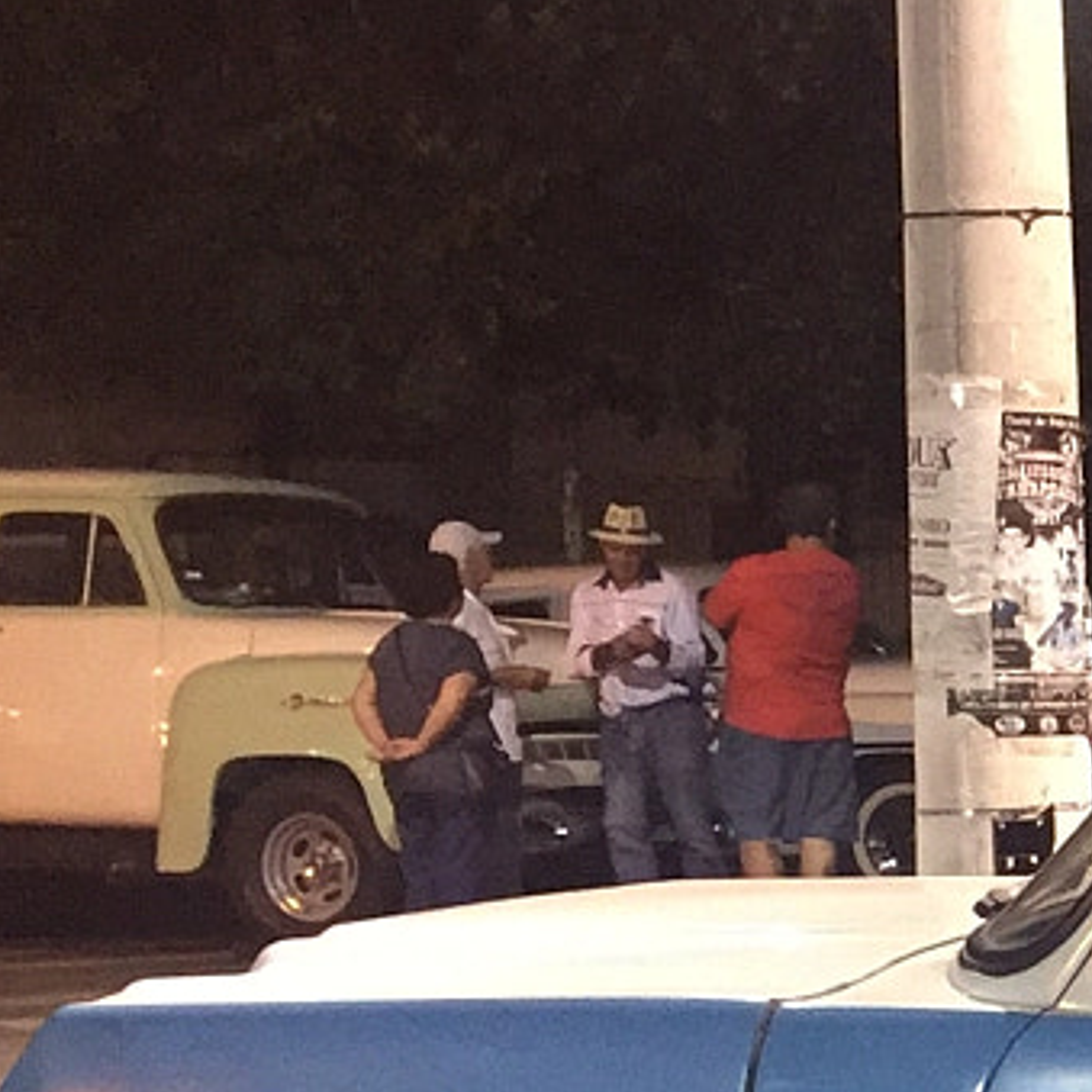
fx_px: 4319
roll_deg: -1.8
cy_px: 1147
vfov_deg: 14.1
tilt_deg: -7.5
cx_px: 2290
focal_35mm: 121
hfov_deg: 12.4
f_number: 2.2
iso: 200
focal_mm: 4.15
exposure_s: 1/16
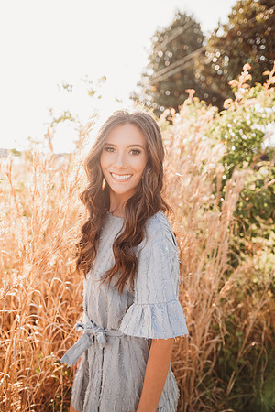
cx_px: 138
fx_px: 275
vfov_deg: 73.7
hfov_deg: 53.1
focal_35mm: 24
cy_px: 206
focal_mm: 24
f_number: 2.5
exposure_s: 1/400
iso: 100
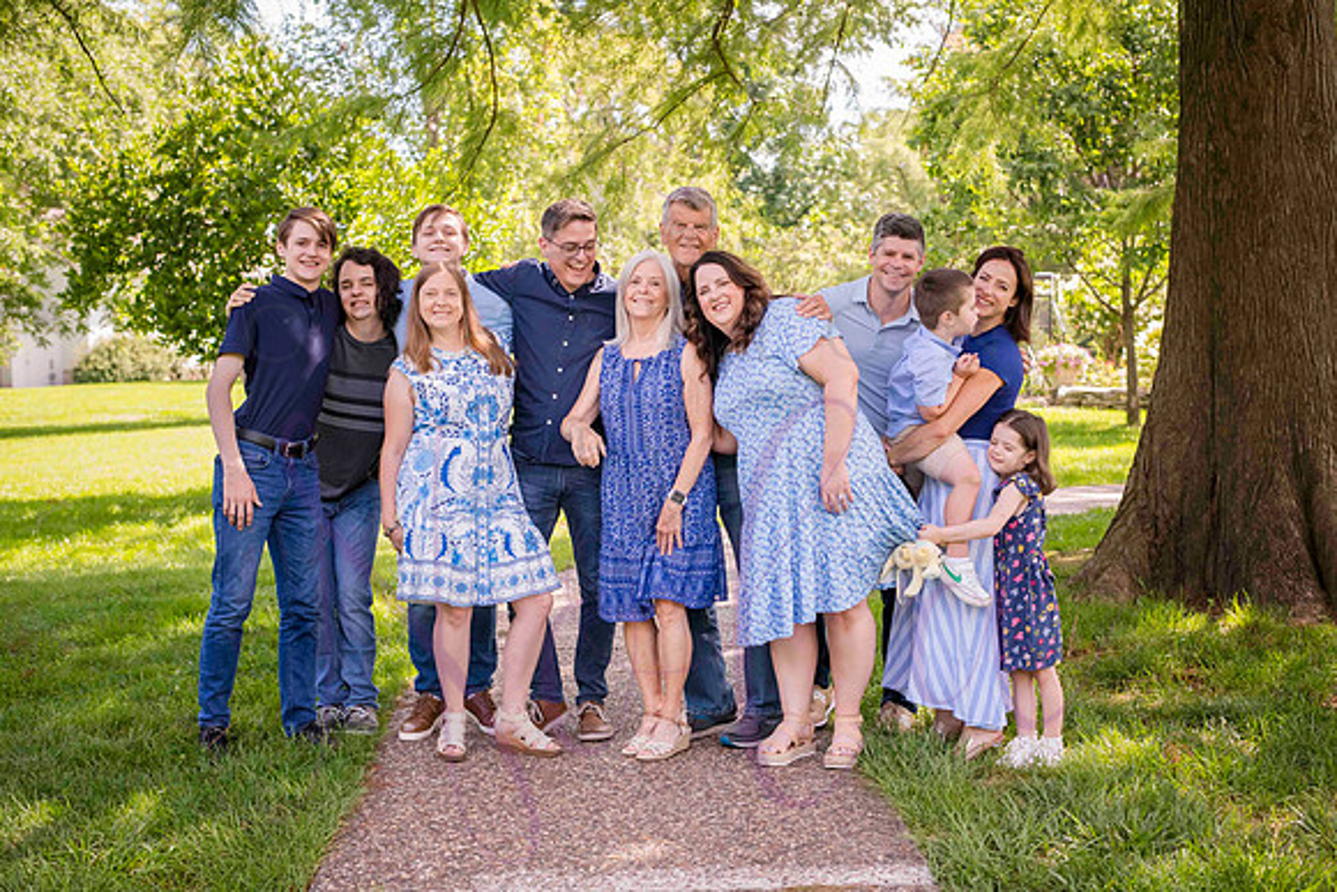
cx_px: 668
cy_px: 446
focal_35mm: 50
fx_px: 1857
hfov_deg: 39.6
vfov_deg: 27.0
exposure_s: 1/320
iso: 400
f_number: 4.5
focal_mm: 50
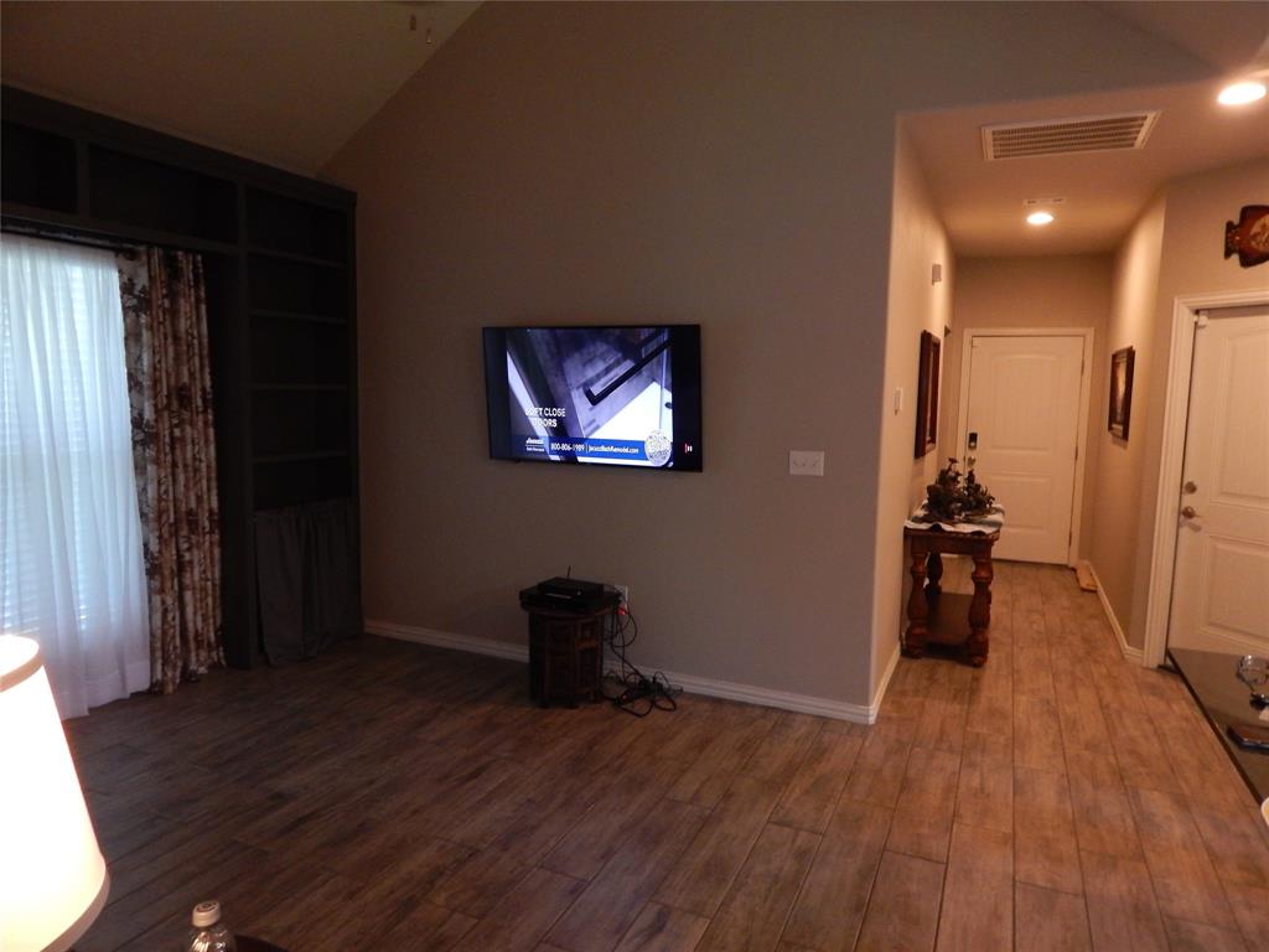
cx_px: 634
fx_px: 843
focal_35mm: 23
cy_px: 476
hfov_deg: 73.9
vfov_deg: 58.9
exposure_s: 1/25
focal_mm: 4
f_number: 3
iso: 400
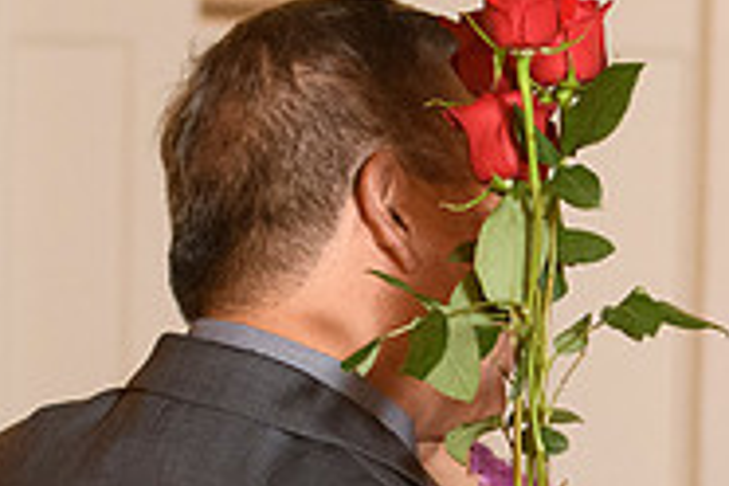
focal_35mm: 307
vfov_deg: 4.5
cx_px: 579
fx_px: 6216
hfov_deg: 6.7
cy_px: 669
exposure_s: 1/100
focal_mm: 75
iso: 3200
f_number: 4.5
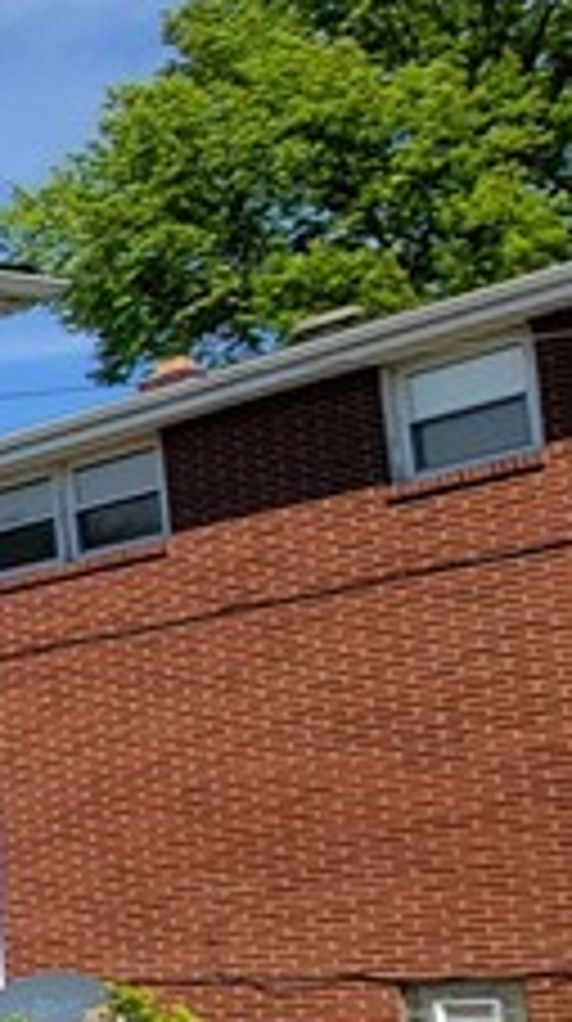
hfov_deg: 9.7
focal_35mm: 64
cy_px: 824
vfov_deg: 32.0
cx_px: -1410
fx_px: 1733
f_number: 2.2
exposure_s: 1/1453
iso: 50
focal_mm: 2.2
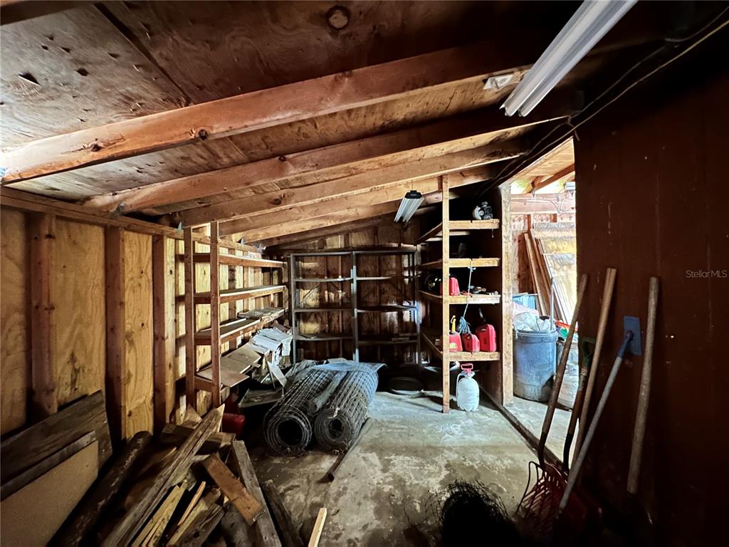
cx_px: 364
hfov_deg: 102.1
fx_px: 295
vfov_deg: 85.7
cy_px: 274
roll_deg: +0.8
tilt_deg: +0.2
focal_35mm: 14
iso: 2000
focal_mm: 2.22
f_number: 2.2
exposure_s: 1/8
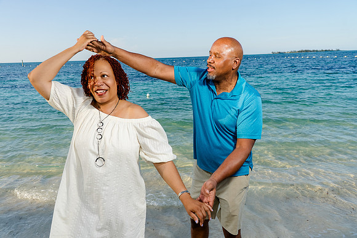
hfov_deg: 61.9
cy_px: 119
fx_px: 298
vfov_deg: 43.6
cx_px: 178
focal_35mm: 30
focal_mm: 30
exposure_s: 1/250
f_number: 5.6
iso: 100
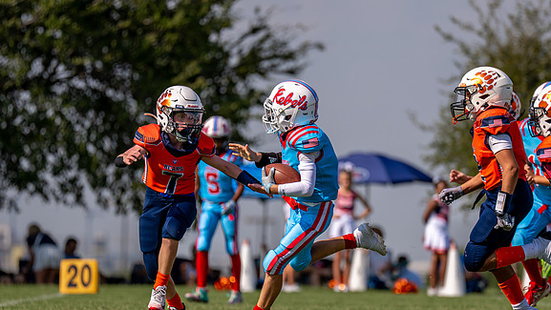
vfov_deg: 3.6
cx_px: 332
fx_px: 4925
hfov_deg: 6.4
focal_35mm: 337
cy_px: 201
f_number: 2.8
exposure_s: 1/4000
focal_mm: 200
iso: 125
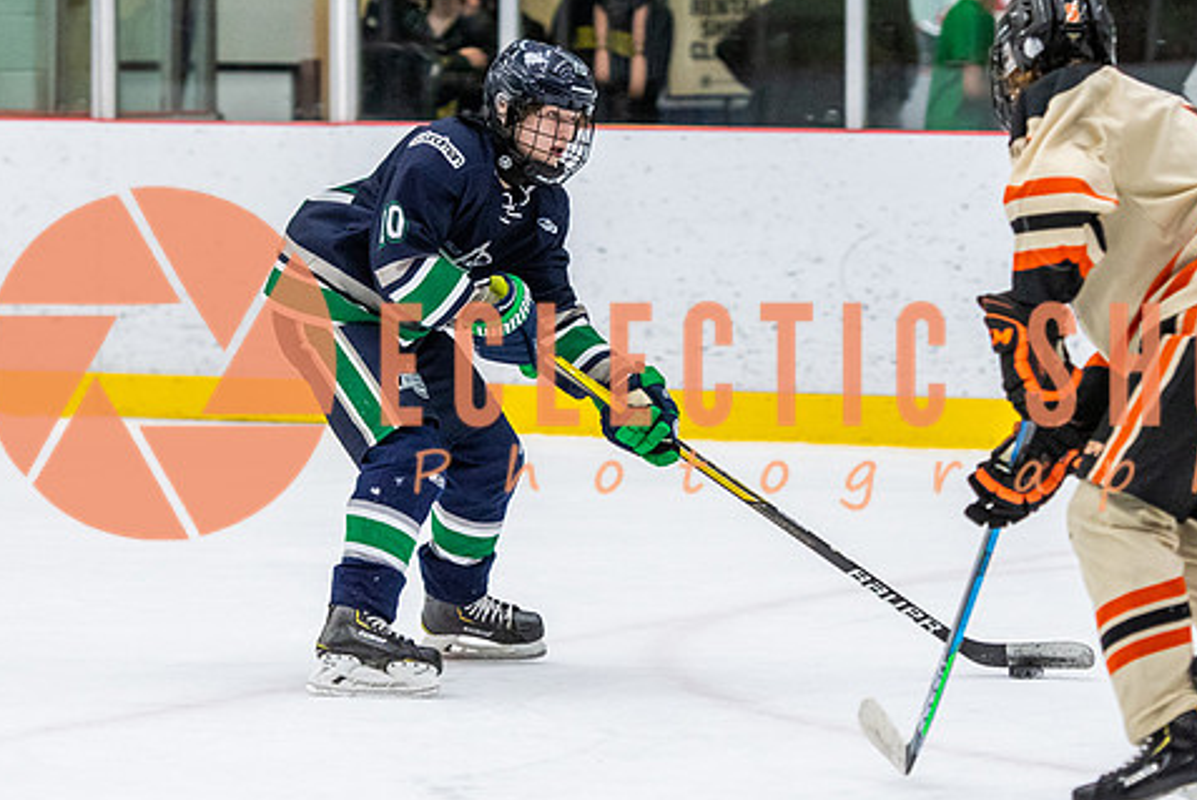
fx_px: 8486
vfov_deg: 5.4
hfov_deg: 8.1
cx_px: 497
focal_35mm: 255
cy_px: 324
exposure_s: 1/640
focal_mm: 110
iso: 1400
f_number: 2.8
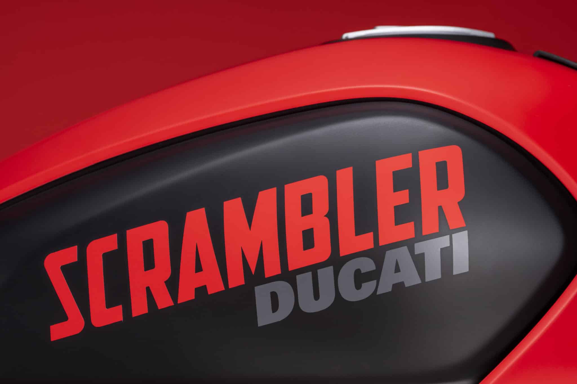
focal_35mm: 105
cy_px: 192
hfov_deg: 19.5
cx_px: 288
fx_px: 1683
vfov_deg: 13.0
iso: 100
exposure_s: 1/125
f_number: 11
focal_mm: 105
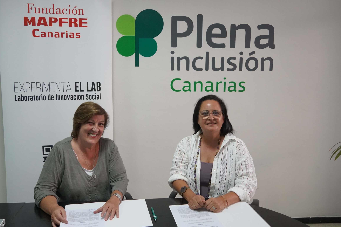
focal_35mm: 33
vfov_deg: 40.0
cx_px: 160
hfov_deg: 57.2
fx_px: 313
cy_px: 106
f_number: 4
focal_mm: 20
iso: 2500
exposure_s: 1/160
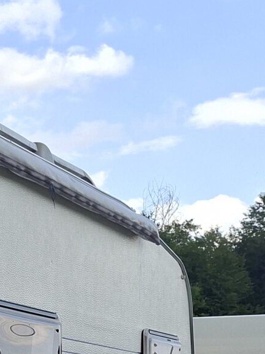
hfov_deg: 12.9
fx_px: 1031
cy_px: 407
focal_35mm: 101
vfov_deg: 18.6
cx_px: -246
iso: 40
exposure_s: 1/1222
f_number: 1.8
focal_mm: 5.54
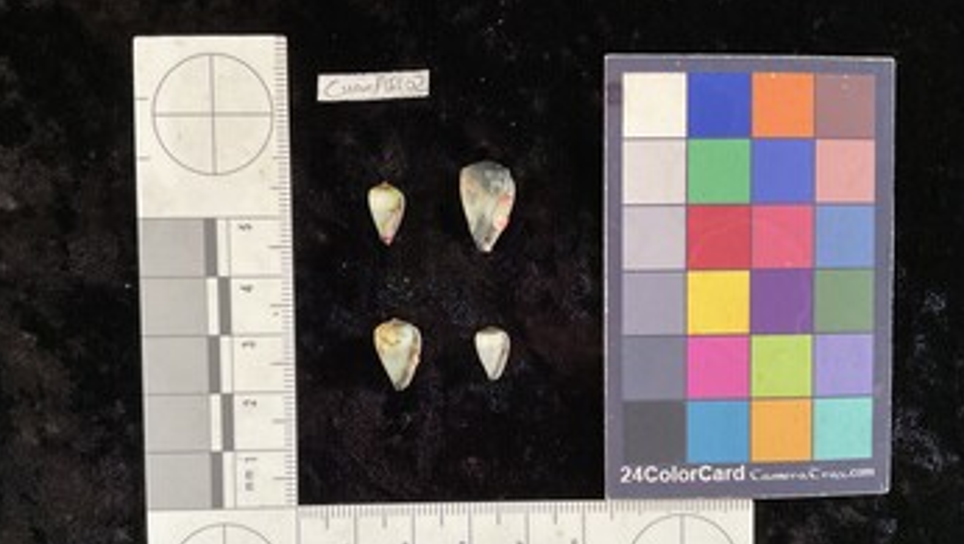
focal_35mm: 32
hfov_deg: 61.0
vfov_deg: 36.6
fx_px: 818
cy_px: 333
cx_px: 479
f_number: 1.8
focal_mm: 3
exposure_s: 1/60
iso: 160
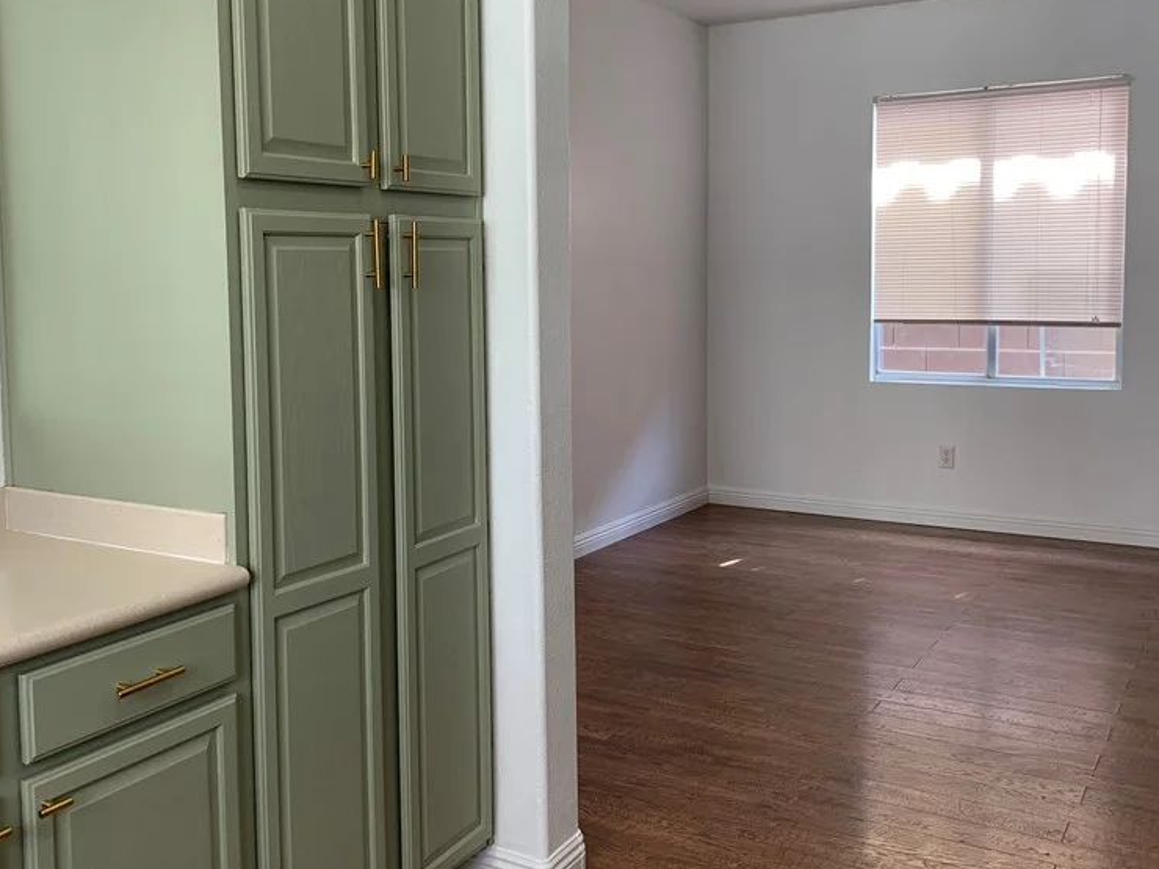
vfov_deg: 39.6
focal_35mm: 36
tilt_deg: -4.0
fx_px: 1205
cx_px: 486
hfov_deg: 51.1
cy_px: 366
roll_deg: +1.0
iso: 50
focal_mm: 4.25
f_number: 1.8
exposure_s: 1/120
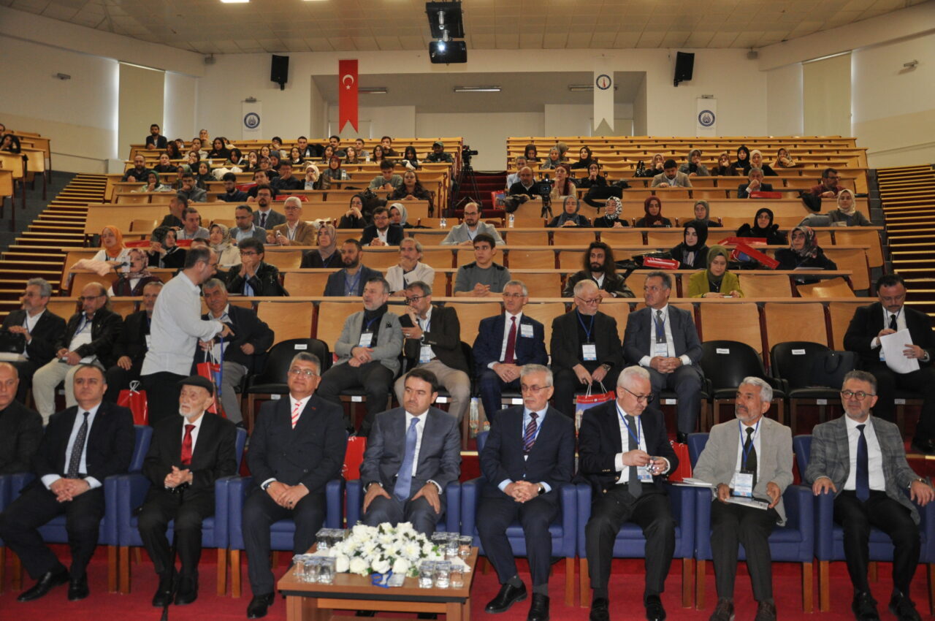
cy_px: 310
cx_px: 468
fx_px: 817
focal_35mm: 32
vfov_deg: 41.6
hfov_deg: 59.6
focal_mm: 21
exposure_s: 1/60
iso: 800
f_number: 3.8
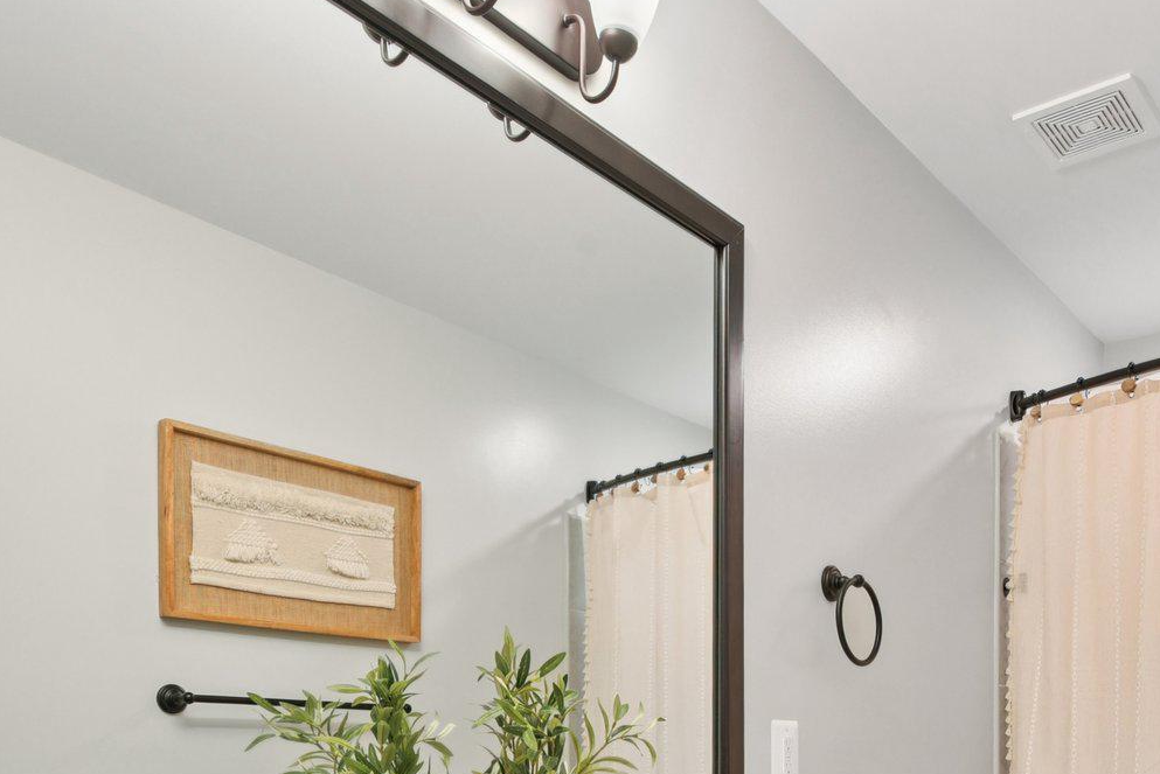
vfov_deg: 36.2
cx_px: 706
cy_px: 768
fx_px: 1064
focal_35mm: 33
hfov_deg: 56.7
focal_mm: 16
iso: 400
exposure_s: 1/10
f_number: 8
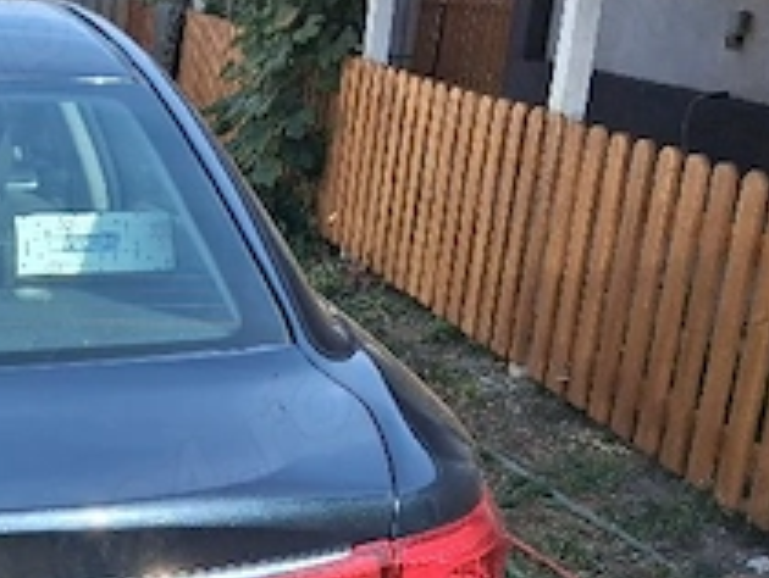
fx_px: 1713
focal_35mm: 77
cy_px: 563
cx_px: -308
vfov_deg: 18.7
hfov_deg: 22.0
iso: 25
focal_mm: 4
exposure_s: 1/526
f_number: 1.8
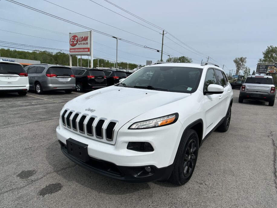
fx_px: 232
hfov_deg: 61.6
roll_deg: -2.8
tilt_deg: -10.4
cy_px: 108
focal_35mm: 29
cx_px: 145
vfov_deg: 48.2
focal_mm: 5.7
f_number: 1.5
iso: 50
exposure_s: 1/6211
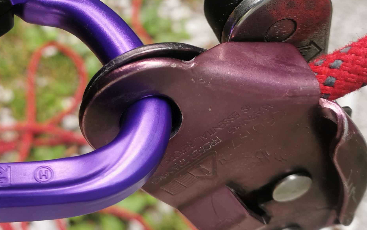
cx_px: 70
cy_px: 53
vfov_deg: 22.9
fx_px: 560
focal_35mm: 56
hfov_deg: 35.1
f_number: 1.8
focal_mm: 5.58
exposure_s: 1/171
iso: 50
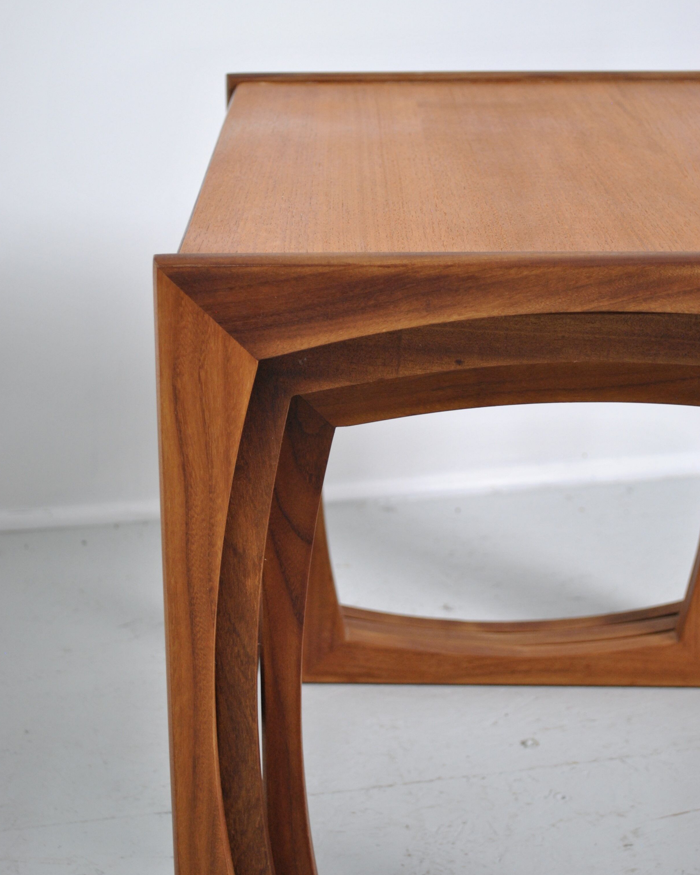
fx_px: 1580
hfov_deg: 25.0
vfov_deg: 30.9
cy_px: 377
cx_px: 349
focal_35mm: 61
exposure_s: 1/30
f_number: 5
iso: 450
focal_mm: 36
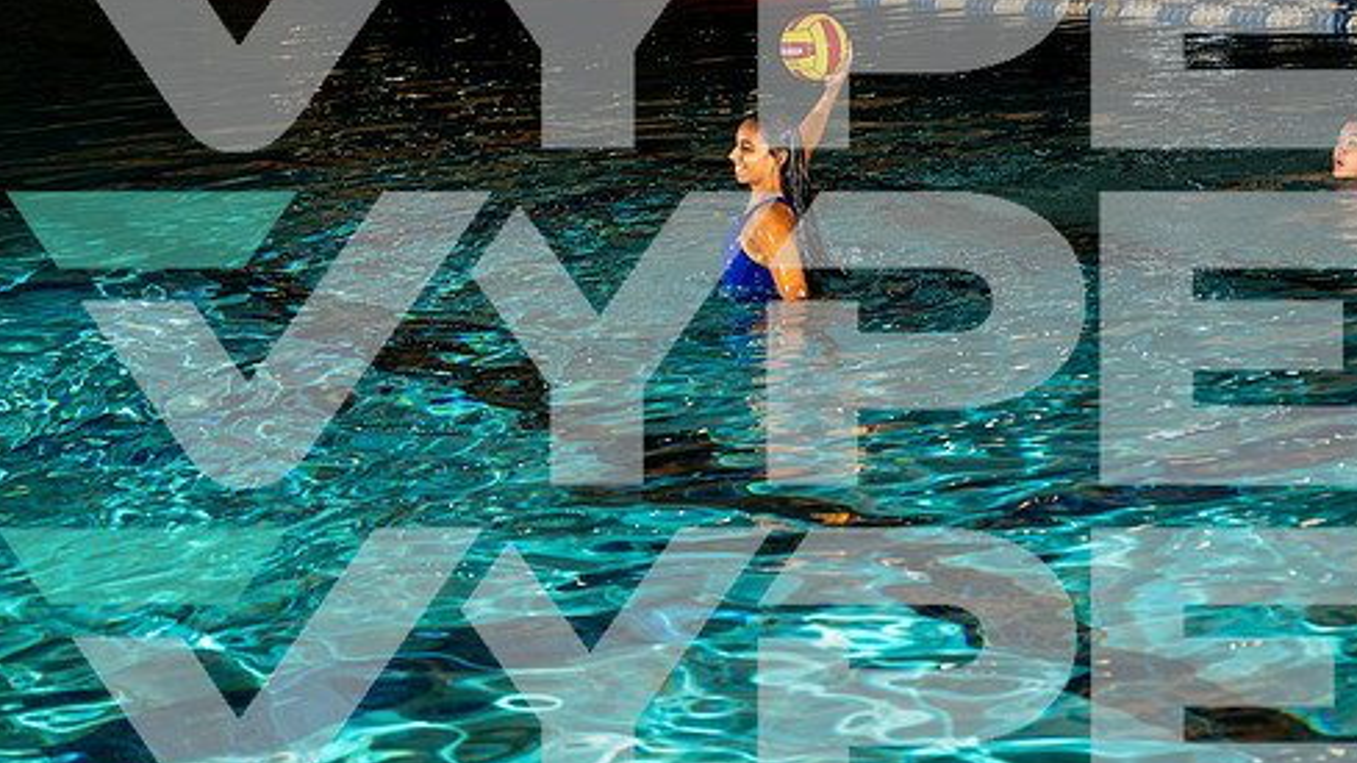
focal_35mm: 87
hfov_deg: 24.5
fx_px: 3130
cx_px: 713
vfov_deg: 13.9
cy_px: 340
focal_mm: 70
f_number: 4
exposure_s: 1/250
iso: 100
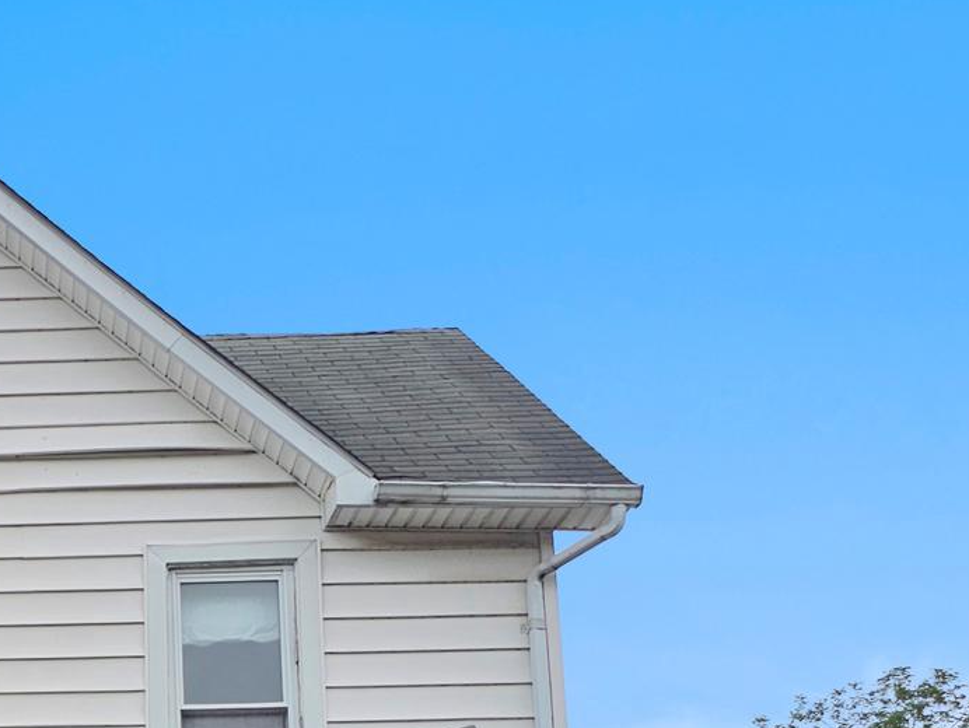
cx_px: -176
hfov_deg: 25.7
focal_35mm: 68
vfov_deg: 19.2
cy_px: 1058
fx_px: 1905
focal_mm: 6.3
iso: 10
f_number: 1.7
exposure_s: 1/384
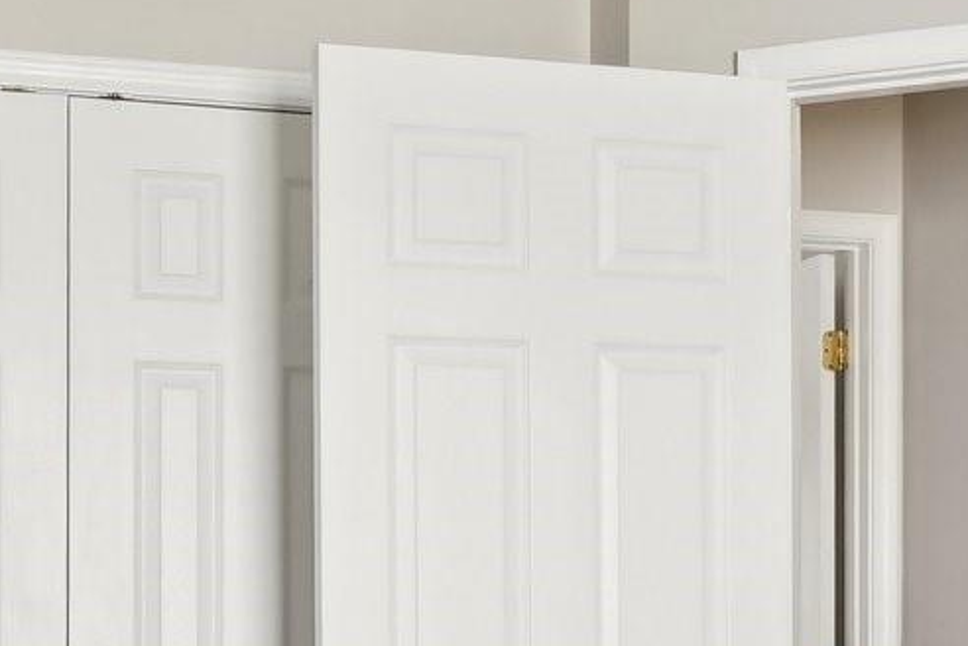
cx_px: 456
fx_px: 2017
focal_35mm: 75
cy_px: 653
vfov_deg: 17.7
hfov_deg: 27.0
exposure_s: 1/40
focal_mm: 18
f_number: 8
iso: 400
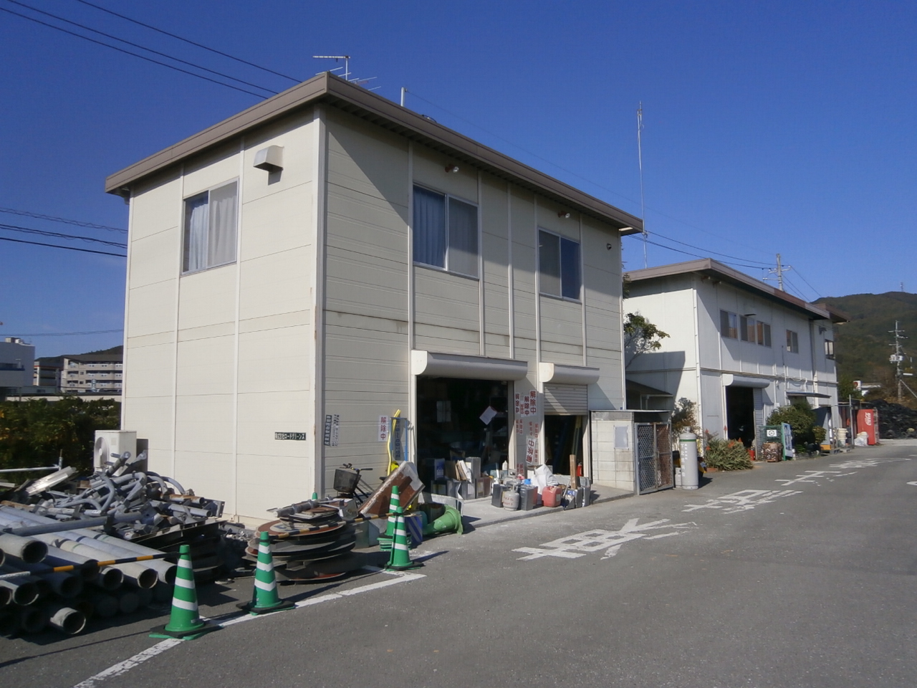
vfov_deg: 53.1
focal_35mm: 26
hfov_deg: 67.3
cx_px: 458
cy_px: 344
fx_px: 689
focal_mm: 4.7
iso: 80
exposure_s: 1/400
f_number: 8
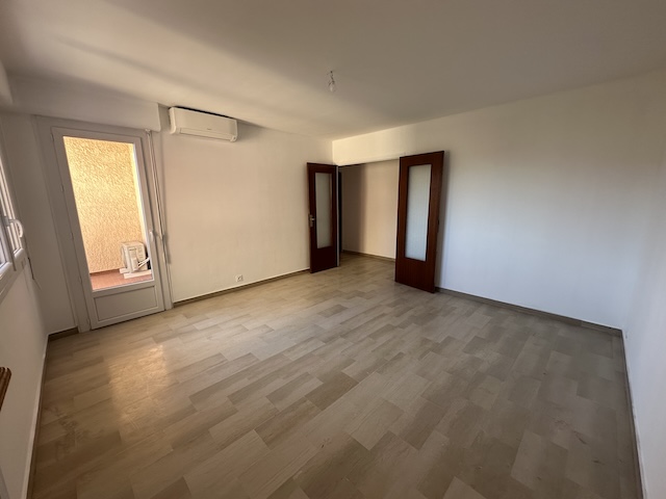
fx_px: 269
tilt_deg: -11.1
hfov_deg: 102.1
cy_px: 250
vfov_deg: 85.7
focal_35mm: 14
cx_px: 333
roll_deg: +0.6
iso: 125
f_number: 2.2
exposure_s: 1/99
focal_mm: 2.22
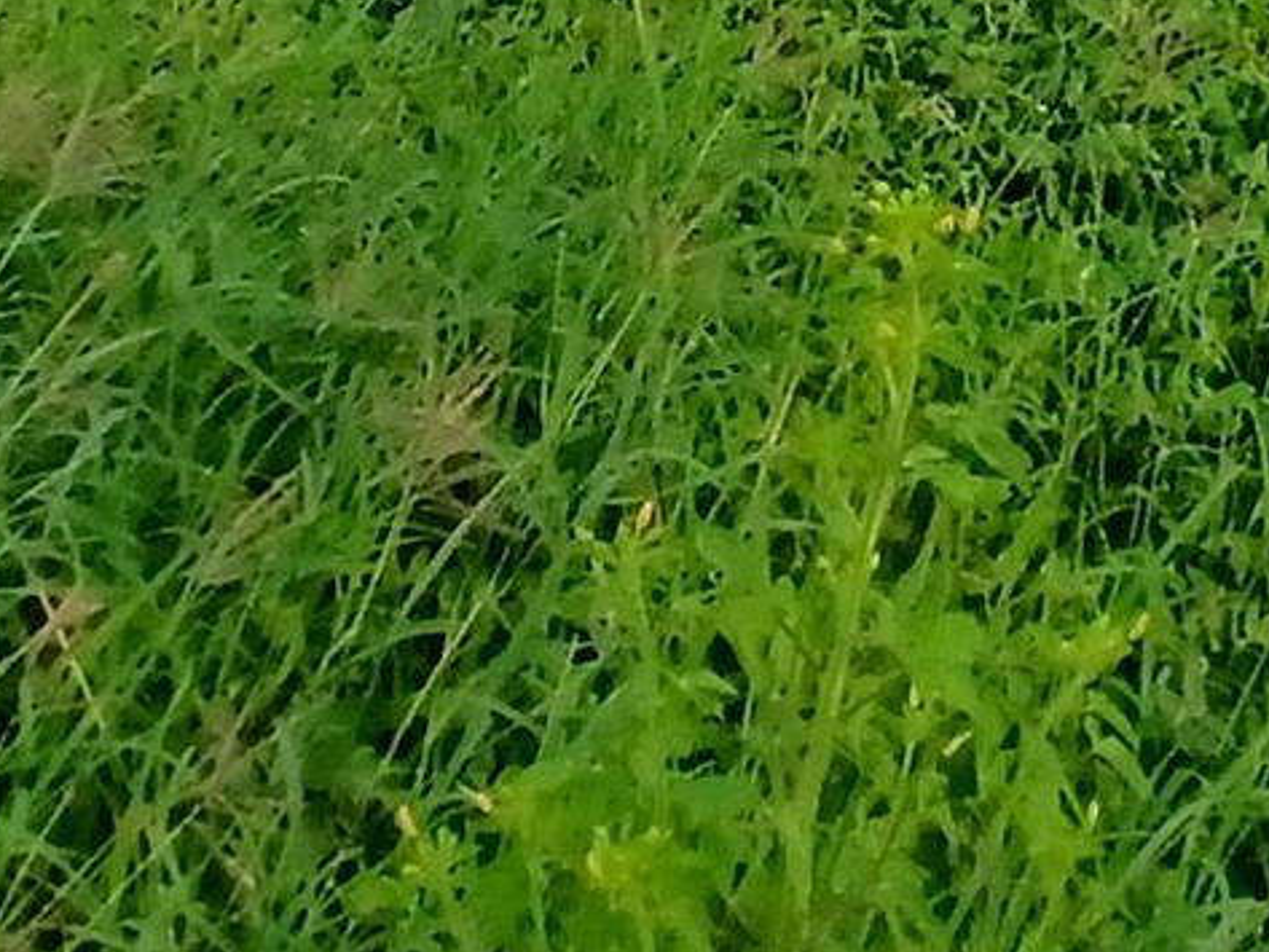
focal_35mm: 69
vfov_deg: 16.3
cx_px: 1768
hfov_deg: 23.8
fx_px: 2530
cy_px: -955
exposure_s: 1/224
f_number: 2.2
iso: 50
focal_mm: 1.4
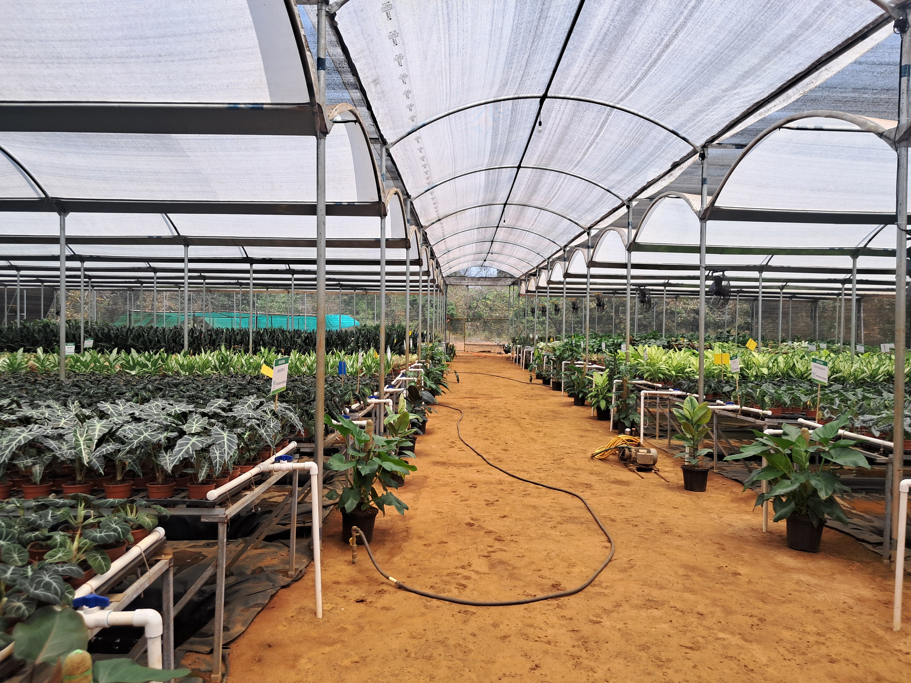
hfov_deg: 65.3
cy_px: 342
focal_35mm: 27
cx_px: 456
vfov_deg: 51.4
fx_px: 711
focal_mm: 4
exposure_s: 1/120
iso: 50
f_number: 1.8
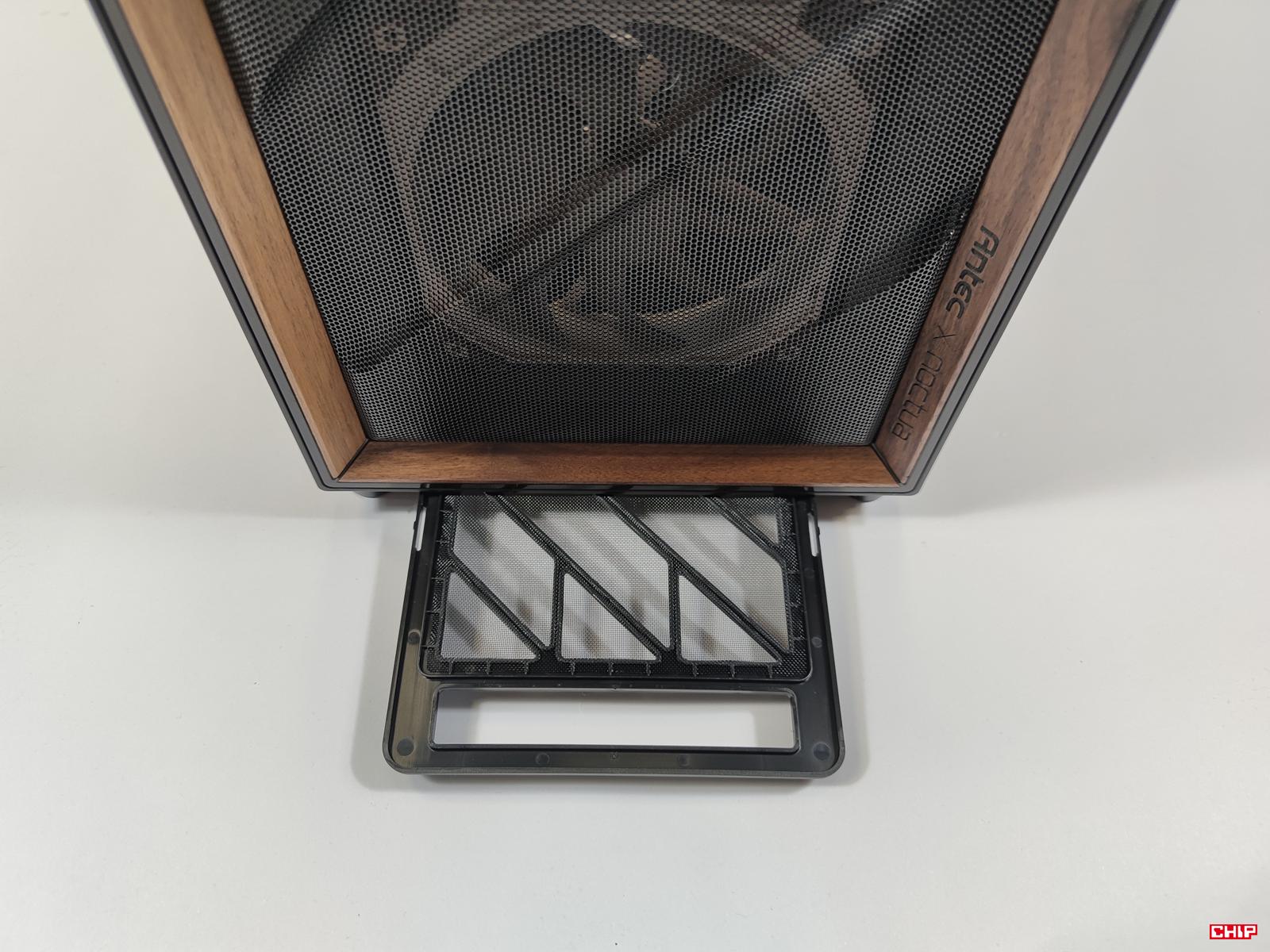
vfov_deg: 54.9
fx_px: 917
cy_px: 476
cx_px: 635
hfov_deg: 69.4
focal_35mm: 25
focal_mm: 6.78
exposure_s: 1/100
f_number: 1.85
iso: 113
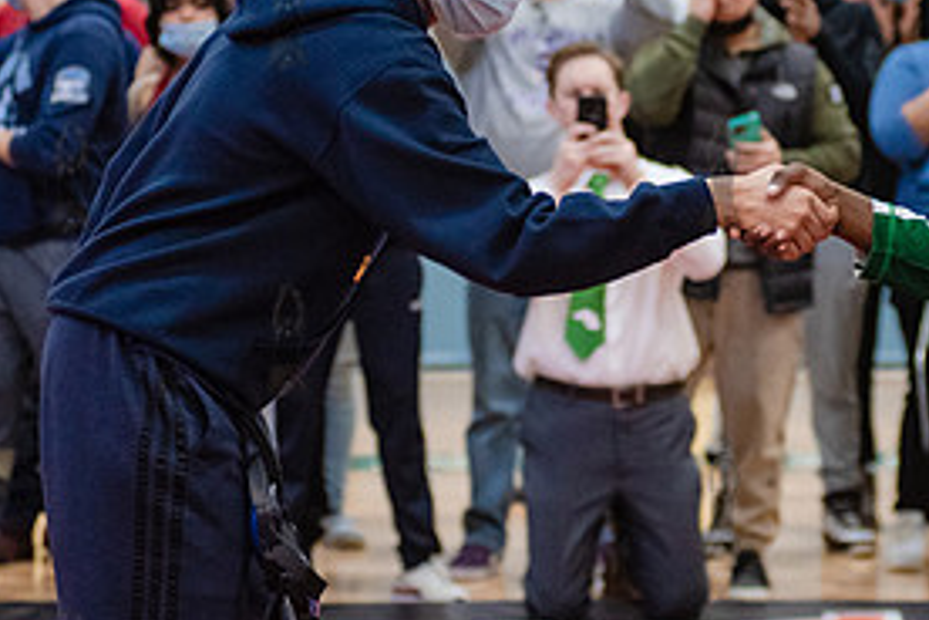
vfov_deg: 8.2
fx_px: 4335
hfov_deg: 12.2
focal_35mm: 168
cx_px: 720
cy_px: 174
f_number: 3.5
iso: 4000
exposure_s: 1/400
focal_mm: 80
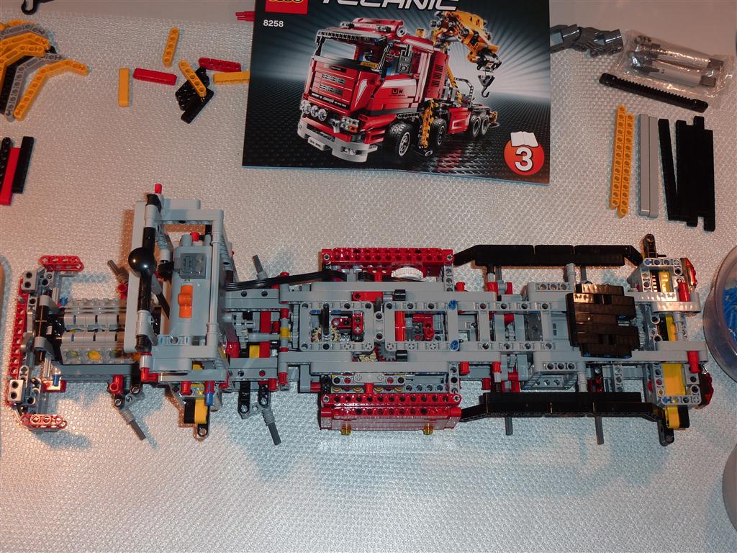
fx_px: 894
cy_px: 276
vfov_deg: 34.3
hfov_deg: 44.8
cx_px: 368
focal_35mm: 42
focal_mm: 6.9
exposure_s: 1/30
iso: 100
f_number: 3.7
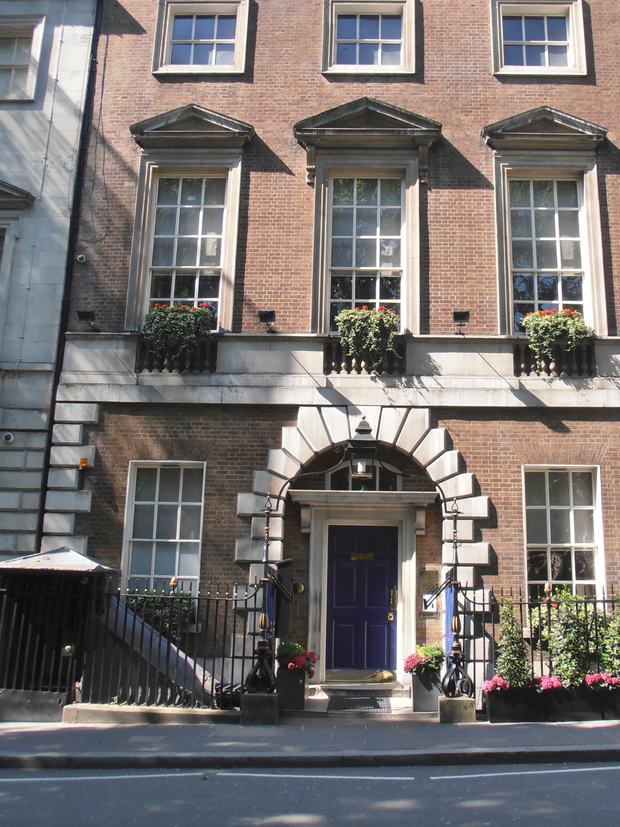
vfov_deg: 42.8
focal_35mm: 44
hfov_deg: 32.8
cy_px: 344
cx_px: 366
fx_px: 1051
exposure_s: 1/250
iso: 80
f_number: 3.9
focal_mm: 6.61
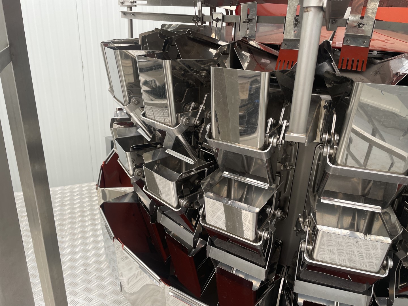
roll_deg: -2.9
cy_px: 153
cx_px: 204
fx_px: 306
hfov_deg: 67.3
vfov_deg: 53.1
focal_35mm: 26
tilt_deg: -22.3
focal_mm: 4.2
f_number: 1.6
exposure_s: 1/1033
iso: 50
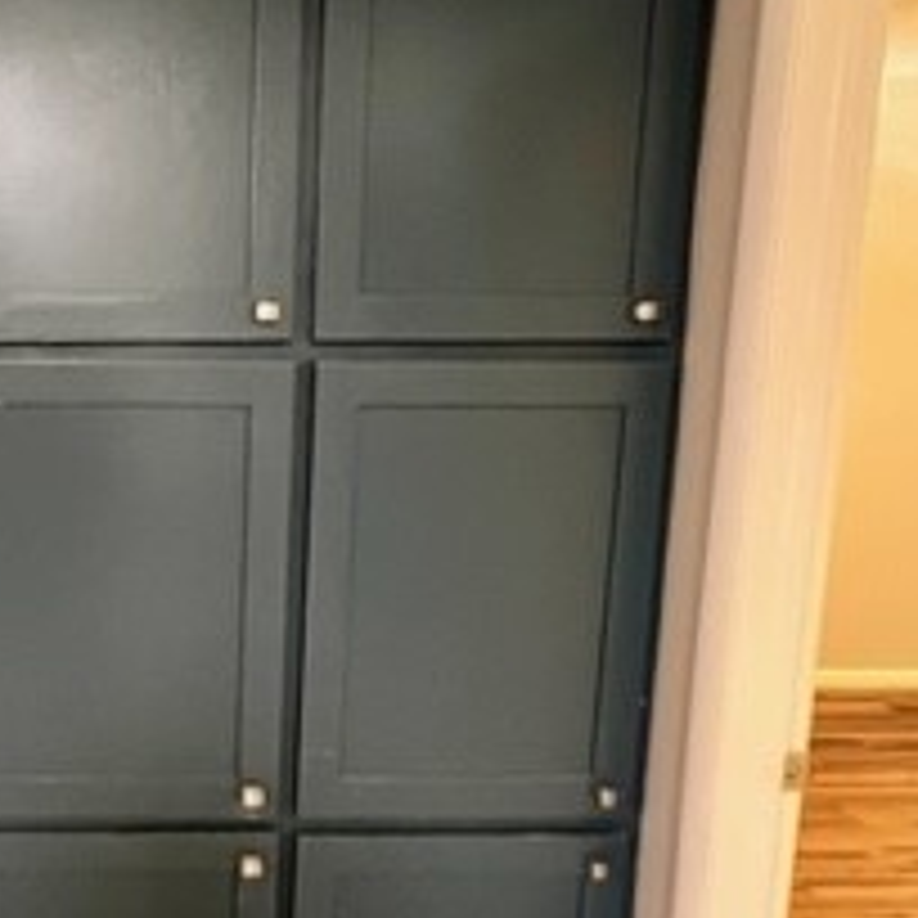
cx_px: 72
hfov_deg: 41.9
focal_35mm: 36
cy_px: 526
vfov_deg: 45.9
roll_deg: -0.8
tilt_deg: -9.3
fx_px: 1080
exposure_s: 1/40
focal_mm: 1.57
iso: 1000
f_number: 1.8
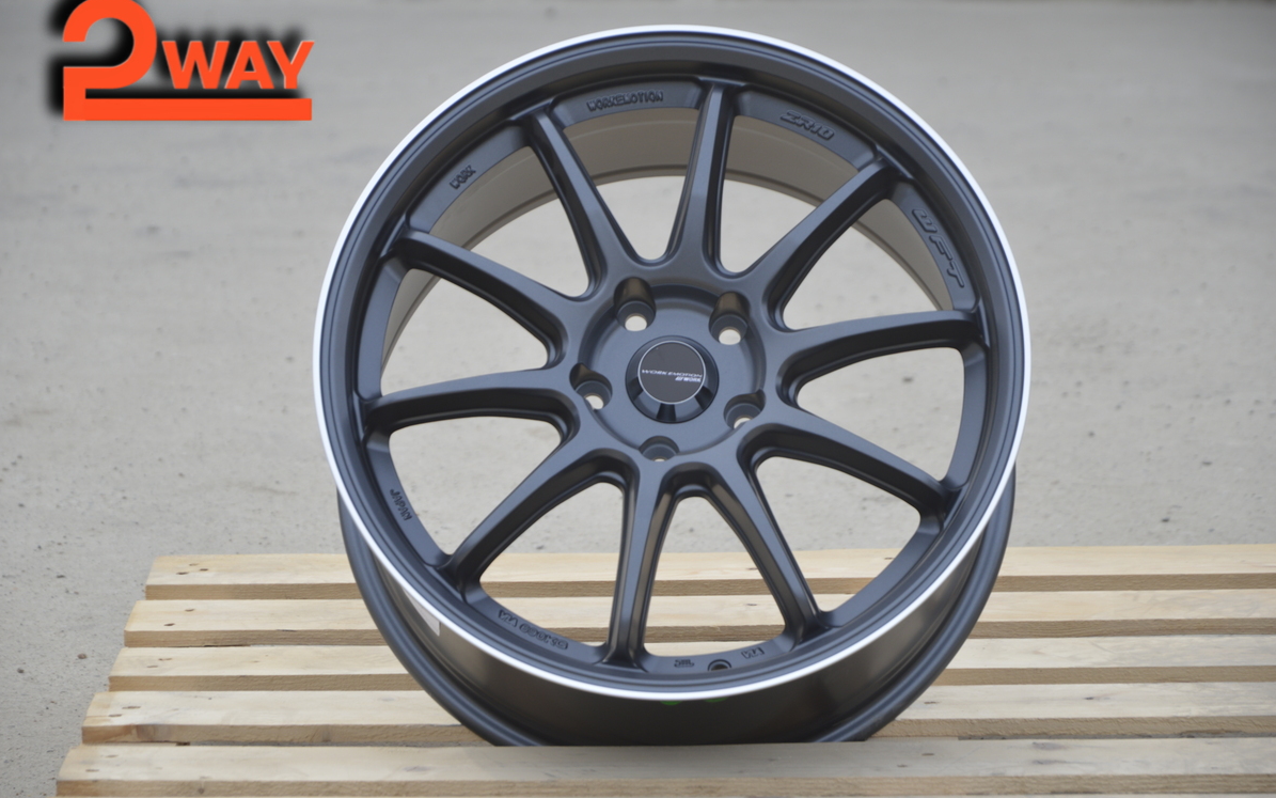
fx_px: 5617
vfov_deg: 8.1
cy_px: 396
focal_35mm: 162
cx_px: 636
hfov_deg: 13.0
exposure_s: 1/125
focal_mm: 105
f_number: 5.6
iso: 110
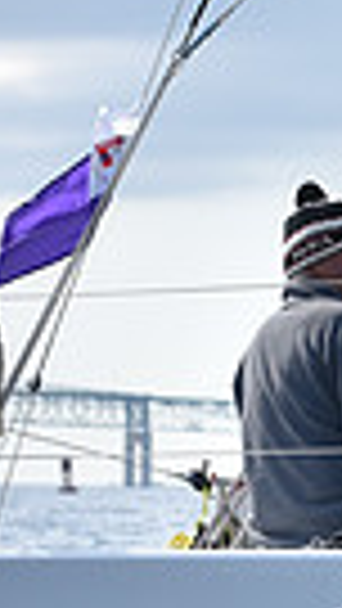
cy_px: 552
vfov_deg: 6.4
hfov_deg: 3.5
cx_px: 1287
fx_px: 5430
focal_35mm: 337
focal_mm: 75
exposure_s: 1/1600
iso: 250
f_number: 5
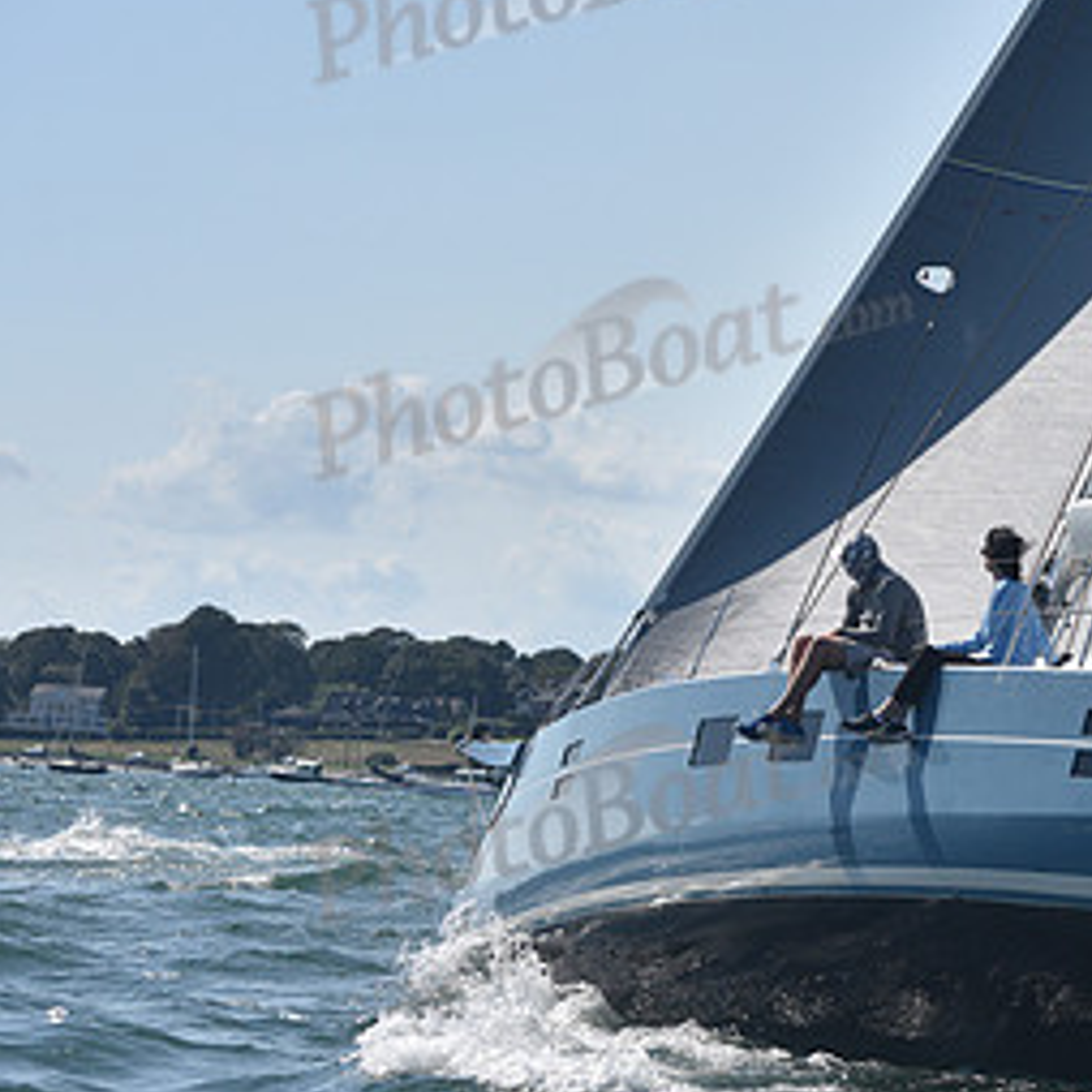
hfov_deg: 12.7
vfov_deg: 12.8
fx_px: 4854
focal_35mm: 136
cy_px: 531
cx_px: 1139
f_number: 5.6
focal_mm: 70
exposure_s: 1/1250
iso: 250
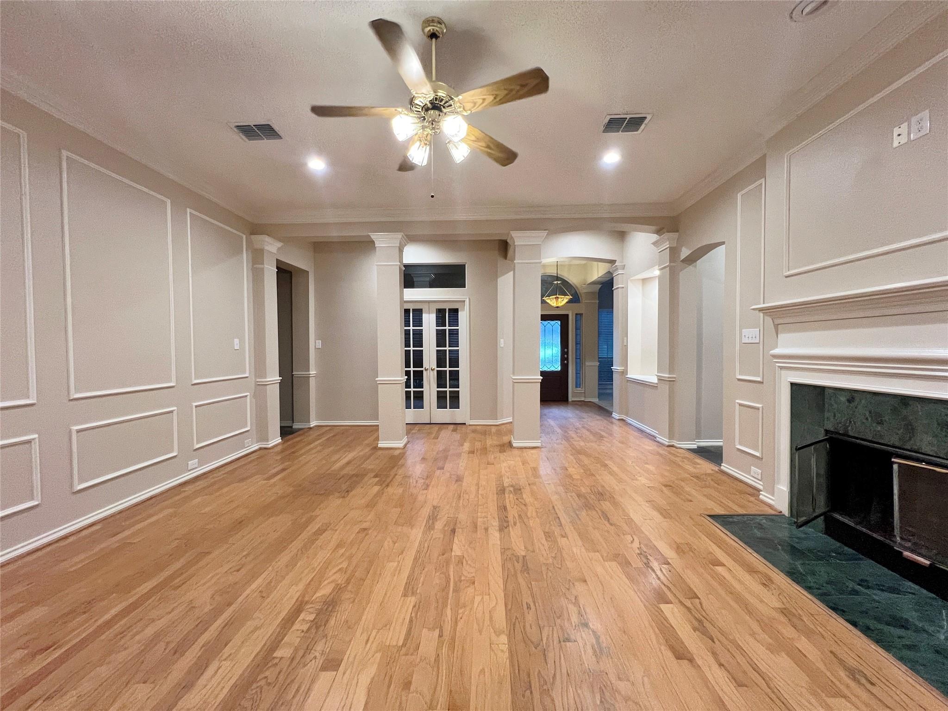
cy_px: 356
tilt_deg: -0.6
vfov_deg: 89.9
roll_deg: +1.2
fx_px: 356
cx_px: 474
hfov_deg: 106.2
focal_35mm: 13
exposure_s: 1/60
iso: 250
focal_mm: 1.57
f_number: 1.8
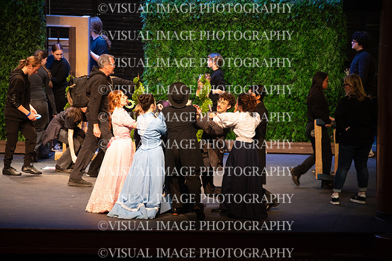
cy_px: 130
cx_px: 196
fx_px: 2938
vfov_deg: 5.1
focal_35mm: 270
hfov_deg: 7.6
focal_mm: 270
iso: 4500
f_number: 6.3
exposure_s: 1/160
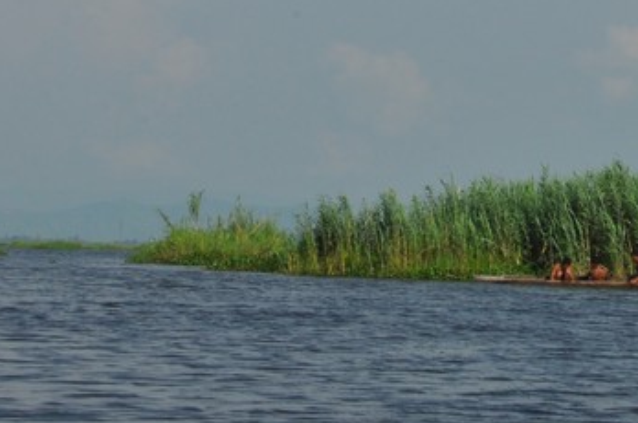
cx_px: 530
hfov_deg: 14.8
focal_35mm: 138
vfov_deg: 9.7
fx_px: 2442
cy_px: -136
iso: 200
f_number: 25
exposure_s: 1/80
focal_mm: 32
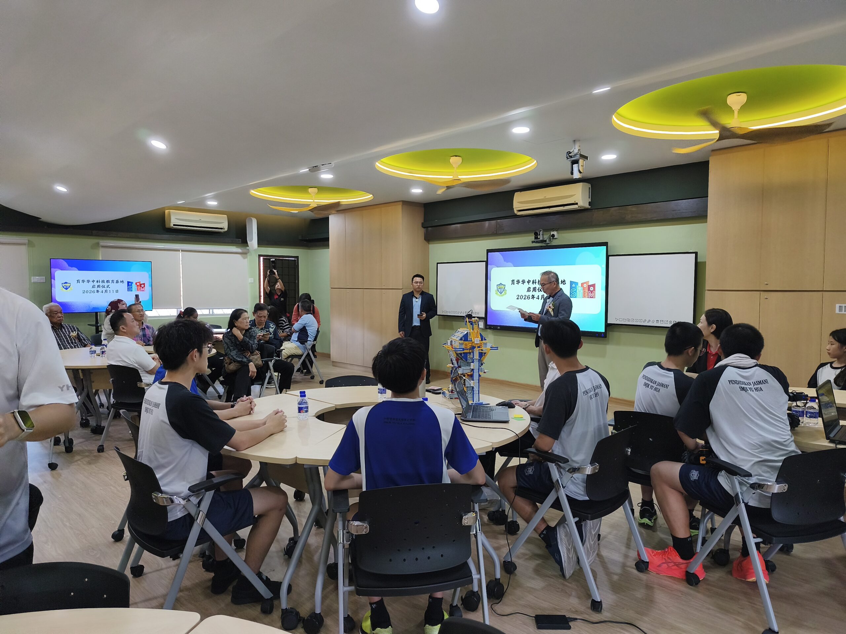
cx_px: 423
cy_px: 317
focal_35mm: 23
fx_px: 562
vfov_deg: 58.9
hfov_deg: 73.9
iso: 320
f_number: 1.65
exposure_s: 1/99.9
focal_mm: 6.14
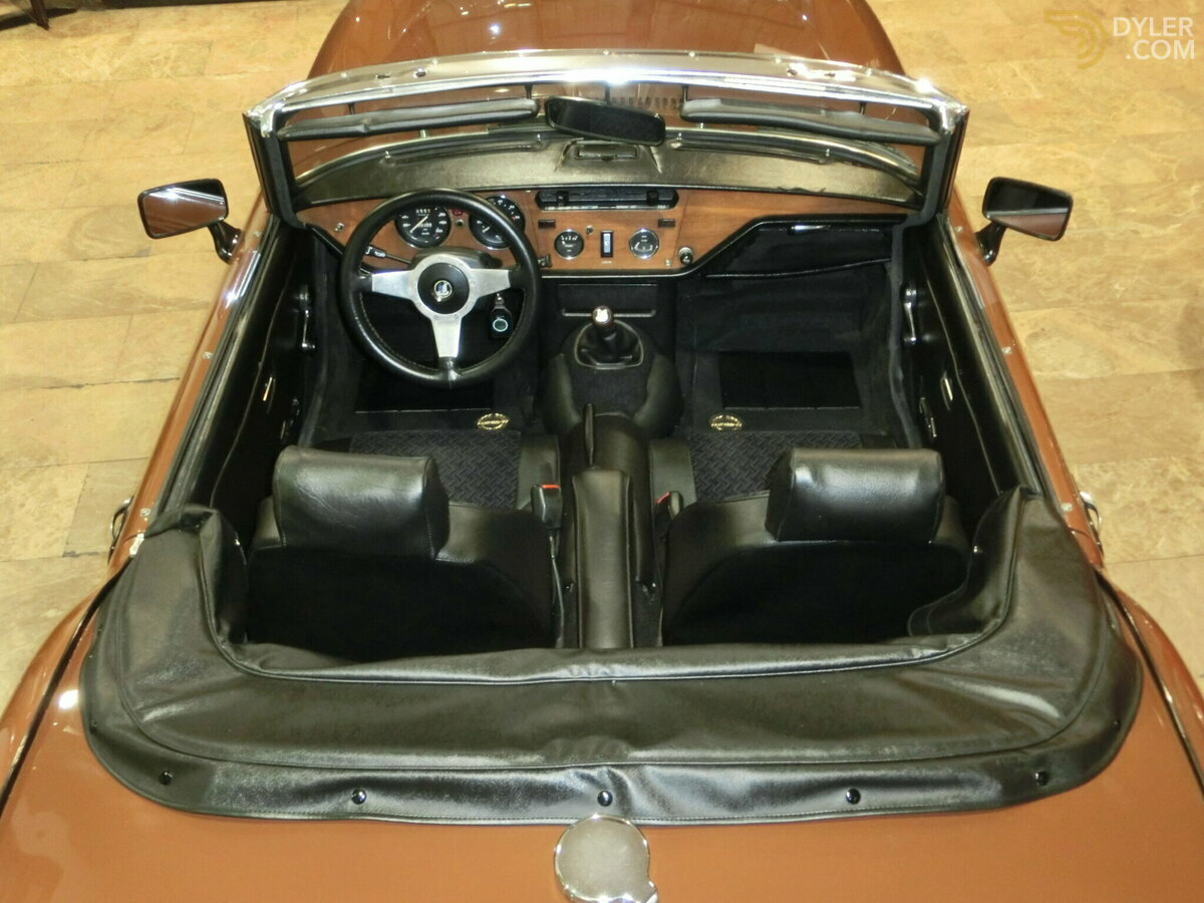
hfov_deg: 55.4
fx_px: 1148
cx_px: 602
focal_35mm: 33
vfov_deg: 42.9
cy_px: 452
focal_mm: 5.93
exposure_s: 1/8
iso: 400
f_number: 3.7
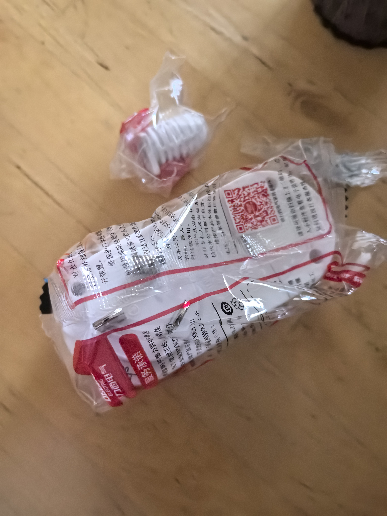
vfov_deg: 65.3
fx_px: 402
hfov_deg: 51.4
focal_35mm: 27
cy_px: 258
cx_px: 194
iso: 6400
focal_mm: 5.75
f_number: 2
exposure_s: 1/499
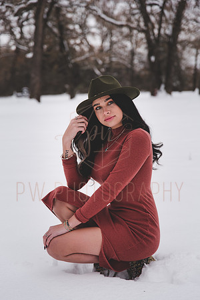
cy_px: 150
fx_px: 583
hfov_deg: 19.5
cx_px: 100
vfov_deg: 28.8
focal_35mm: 70
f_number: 3.2
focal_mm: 70
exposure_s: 1/250
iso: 100
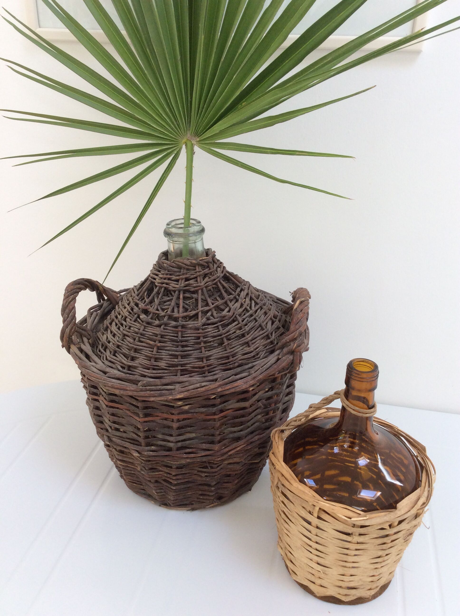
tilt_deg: -26.0
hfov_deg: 44.1
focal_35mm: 32
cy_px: 308
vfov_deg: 56.9
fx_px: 568
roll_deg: +0.3
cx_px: 230
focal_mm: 3.3
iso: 50
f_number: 2.4
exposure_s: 1/100
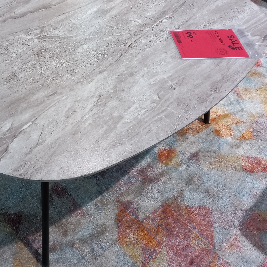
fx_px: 367
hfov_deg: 39.0
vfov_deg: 39.8
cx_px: 66
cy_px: 102
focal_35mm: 42
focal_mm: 4.6
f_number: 2
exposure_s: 1/50
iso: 160
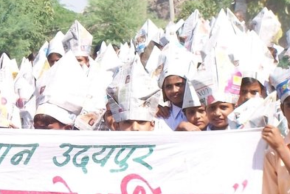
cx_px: 21
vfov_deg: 4.7
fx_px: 2360
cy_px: 143
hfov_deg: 7.0
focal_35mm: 293
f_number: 4.8
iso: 80
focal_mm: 18
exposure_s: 1/250
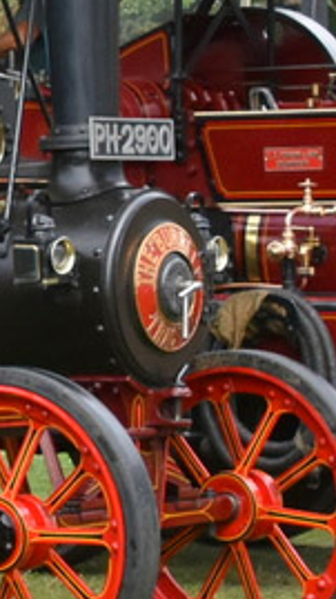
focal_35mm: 243
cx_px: -483
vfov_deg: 8.9
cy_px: 110
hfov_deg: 4.9
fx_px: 3855
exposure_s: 1/500
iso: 500
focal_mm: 26
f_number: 8
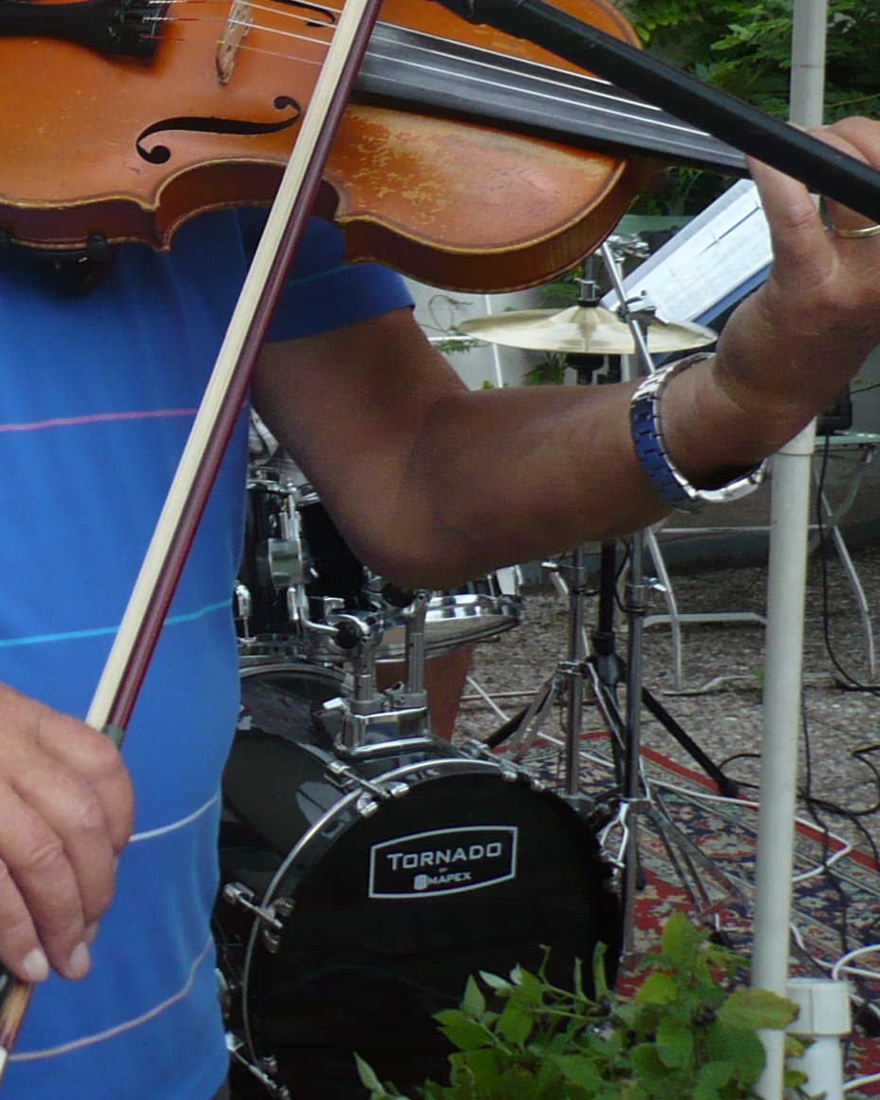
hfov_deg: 17.6
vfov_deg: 22.6
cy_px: 152
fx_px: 2702
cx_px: -183
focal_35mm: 83
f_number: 2.8
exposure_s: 1/125
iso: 100
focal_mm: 5.8
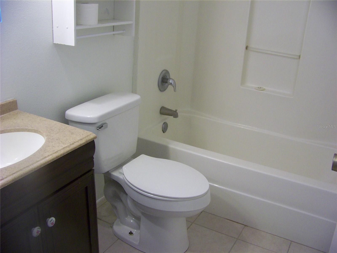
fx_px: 350
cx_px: 168
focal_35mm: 36
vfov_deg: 39.7
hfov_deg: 51.4
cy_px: 126
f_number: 2.8
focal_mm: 5.85
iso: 160
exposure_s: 1/30
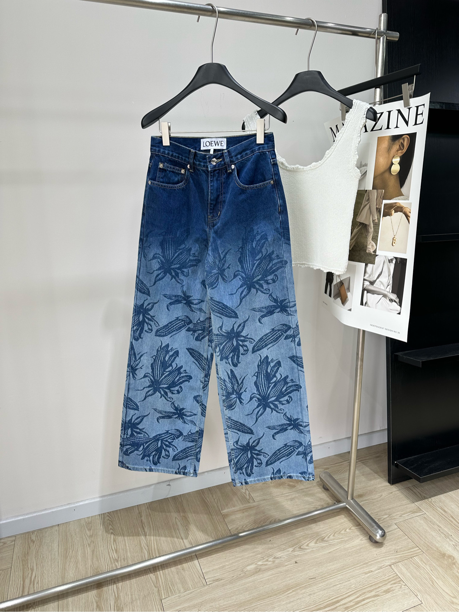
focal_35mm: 24
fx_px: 424
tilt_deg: -14.8
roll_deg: -0.1
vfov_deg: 71.6
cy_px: 306
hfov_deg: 56.8
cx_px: 230
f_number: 1.78
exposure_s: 1/146
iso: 64
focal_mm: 6.86
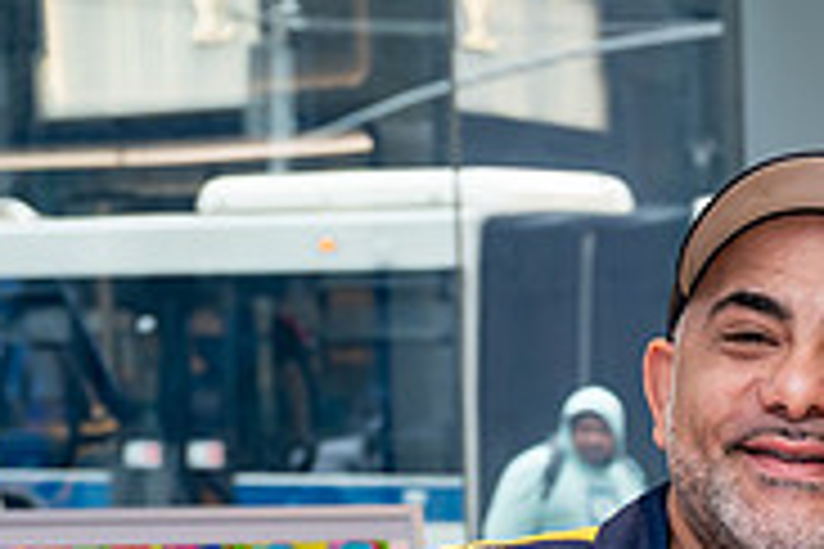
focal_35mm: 125
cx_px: 1152
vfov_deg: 10.8
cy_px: 611
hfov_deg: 15.4
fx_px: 2861
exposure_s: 1/160
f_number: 4
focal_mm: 37
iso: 400
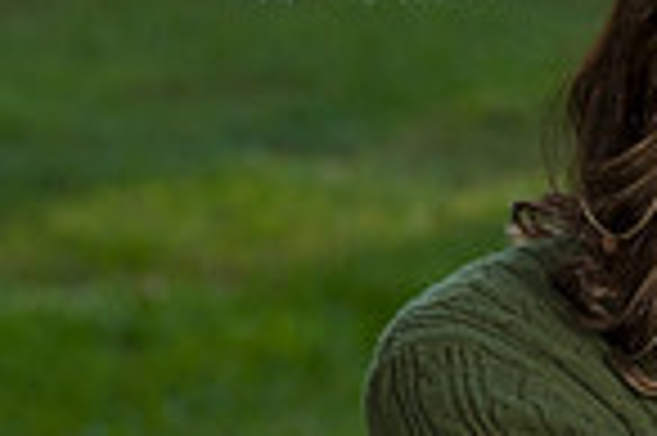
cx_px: 991
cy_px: 348
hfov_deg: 5.8
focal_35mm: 350
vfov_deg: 3.9
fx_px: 6380
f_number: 4.5
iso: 160
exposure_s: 1/250
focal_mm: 78
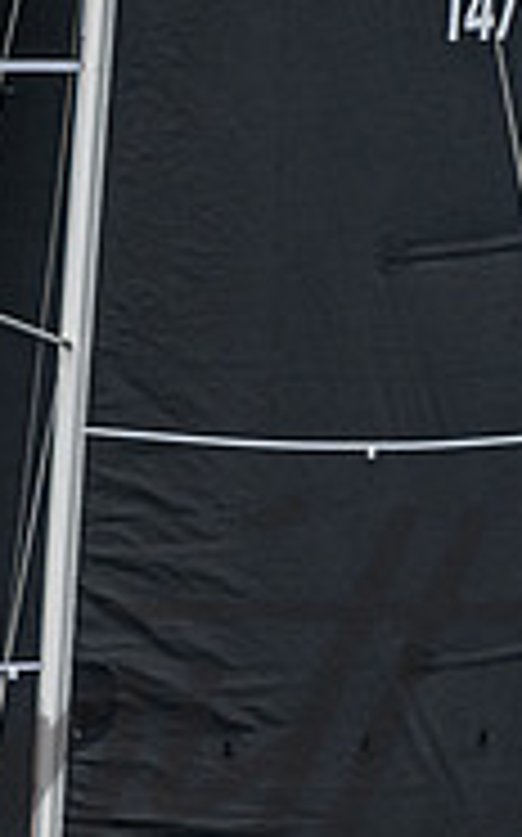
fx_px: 39211
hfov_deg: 0.8
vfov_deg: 1.2
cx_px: -148
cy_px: 410
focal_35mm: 1720
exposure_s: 1/1600
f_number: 8
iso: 320
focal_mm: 400
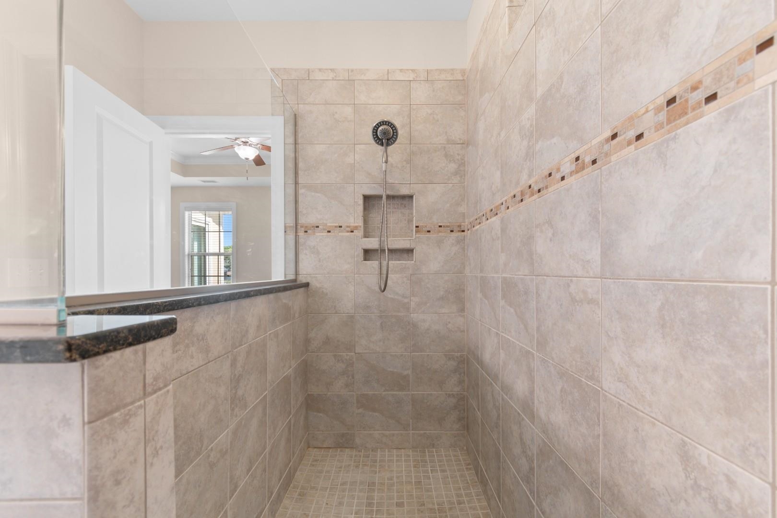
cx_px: 388
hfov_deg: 100.4
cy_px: 259
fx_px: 324
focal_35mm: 15
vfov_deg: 77.3
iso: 100
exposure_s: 1
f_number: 4.5
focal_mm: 10
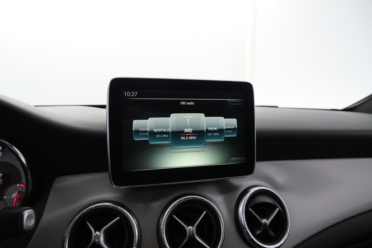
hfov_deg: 73.7
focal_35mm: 24
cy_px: 124
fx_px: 248
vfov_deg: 53.1
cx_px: 186
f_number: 4.5
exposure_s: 1/80
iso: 2500
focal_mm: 16
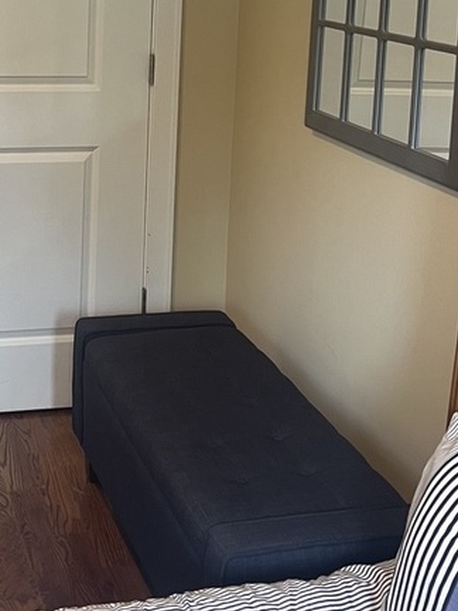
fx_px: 1147
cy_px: 41
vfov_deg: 28.5
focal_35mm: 65
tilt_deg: -5.5
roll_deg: -1.9
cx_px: 109
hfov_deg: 22.4
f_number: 1.5
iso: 160
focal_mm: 5.7
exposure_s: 1/60
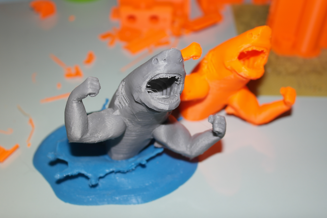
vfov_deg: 27.5
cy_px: 109
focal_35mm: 49
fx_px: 445
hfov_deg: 40.3
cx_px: 164
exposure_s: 1/60
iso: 100
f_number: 4.5
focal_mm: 32
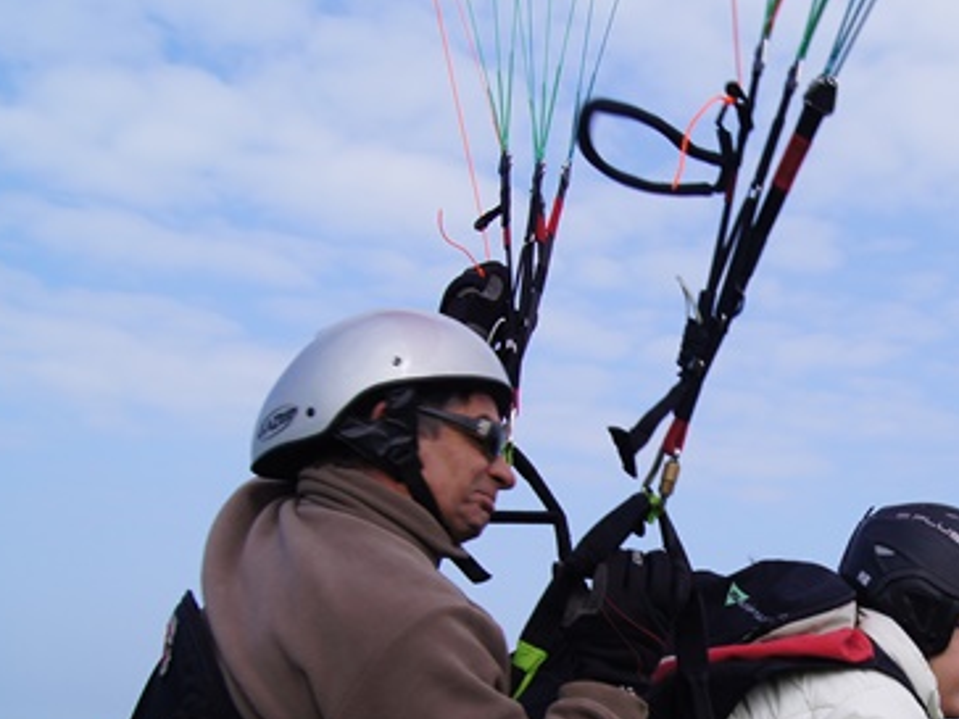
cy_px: 614
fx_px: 1579
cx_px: 848
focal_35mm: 57
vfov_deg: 25.1
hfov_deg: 32.3
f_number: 13
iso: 100
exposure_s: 1/160
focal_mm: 18
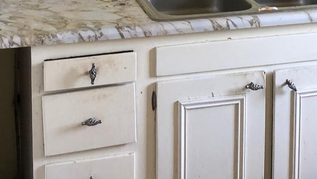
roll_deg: -0.9
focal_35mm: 86
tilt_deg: -8.1
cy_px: -102
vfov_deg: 13.2
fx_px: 723
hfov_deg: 24.7
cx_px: 193
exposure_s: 1/20
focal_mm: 3.99
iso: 40
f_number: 1.8
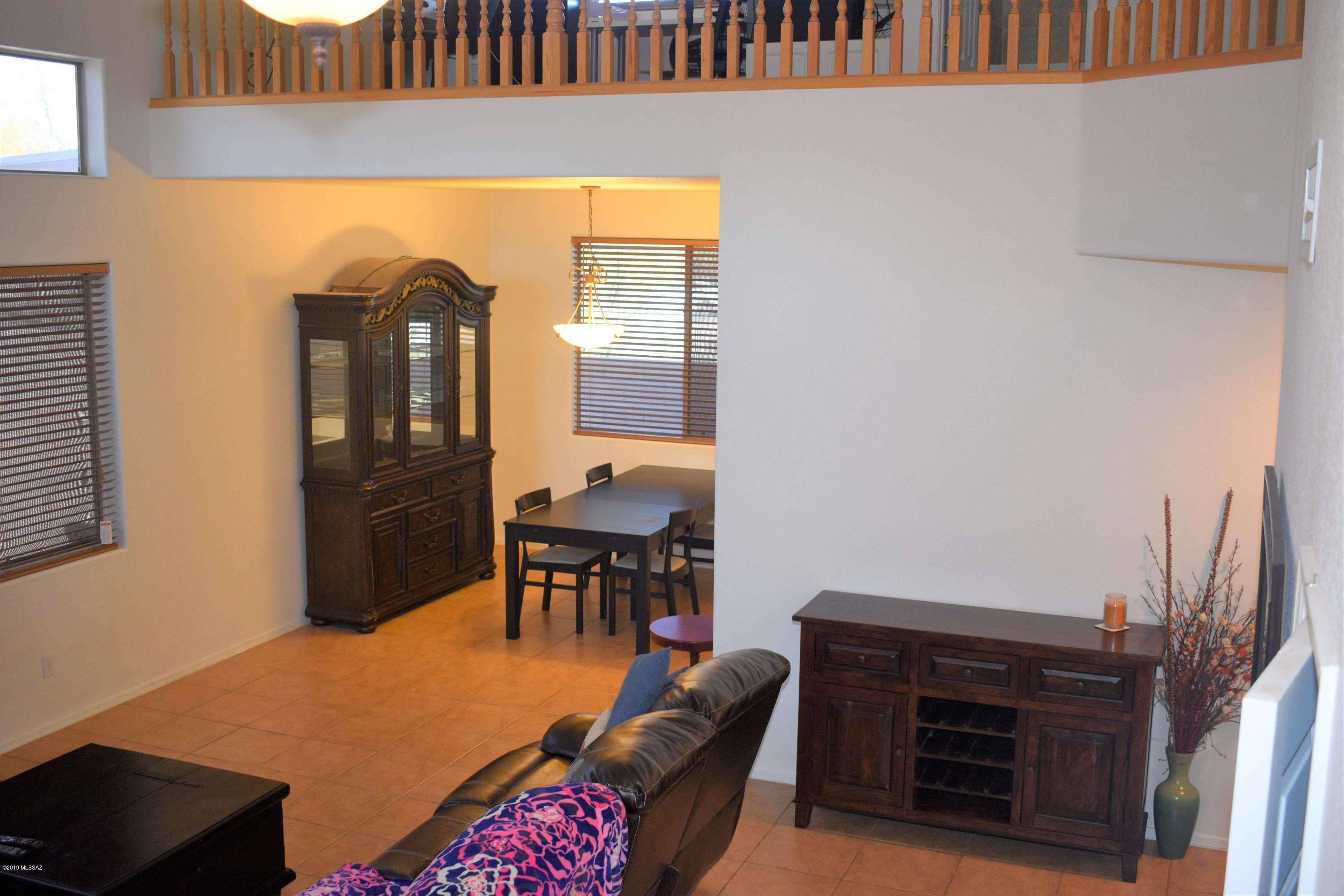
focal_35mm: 36
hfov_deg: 53.1
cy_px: 448
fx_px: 1344
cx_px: 672
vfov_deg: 36.9
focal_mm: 24
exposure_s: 1/60
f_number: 4
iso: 900
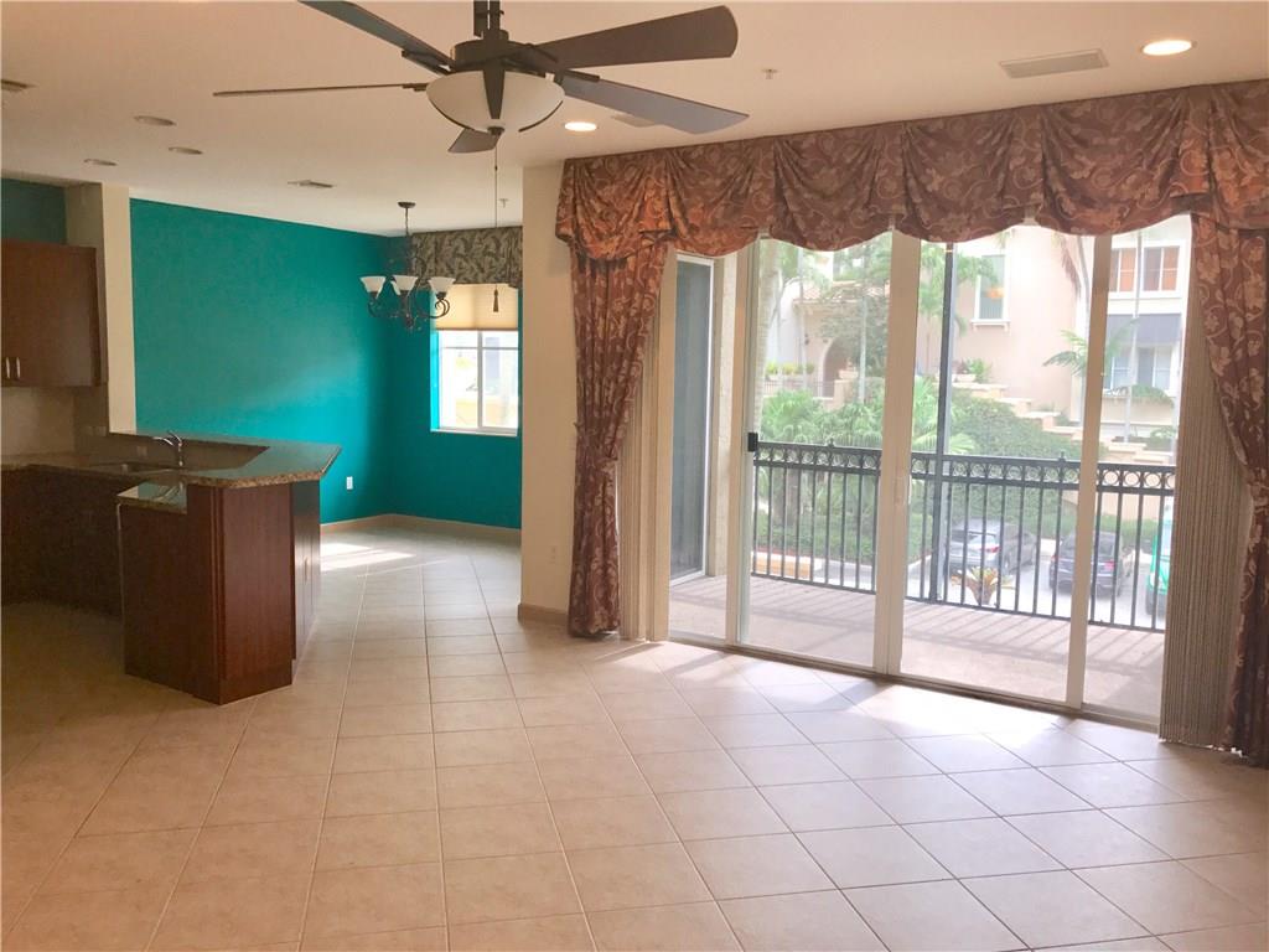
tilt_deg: -5.1
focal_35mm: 28
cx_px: 634
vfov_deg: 49.7
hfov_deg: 63.4
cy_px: 476
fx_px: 1026
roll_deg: -0.9
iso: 20
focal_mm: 3.99
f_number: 1.8
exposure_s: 1/97
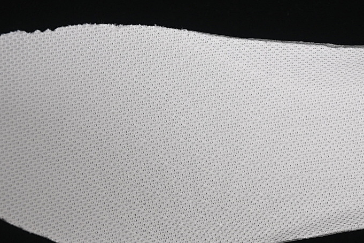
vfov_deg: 11.5
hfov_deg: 17.1
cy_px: 141
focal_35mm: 119
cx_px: 264
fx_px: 1203
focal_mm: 50
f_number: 7.1
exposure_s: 1/60
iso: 160
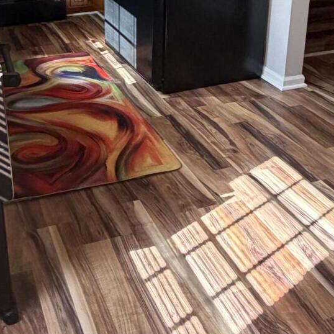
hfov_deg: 35.8
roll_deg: +1.7
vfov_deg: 34.3
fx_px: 502
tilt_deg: -17.1
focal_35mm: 46
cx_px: 74
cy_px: 20
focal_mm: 2.22
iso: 320
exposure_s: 1/74
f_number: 2.2
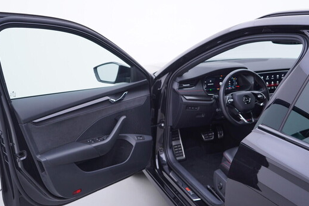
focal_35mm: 38
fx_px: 326
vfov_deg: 35.1
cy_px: 108
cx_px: 155
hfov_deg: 50.7
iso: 125
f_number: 3.2
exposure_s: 1/50
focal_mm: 24
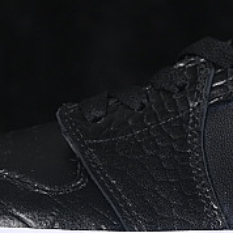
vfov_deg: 4.5
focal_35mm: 386
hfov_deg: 4.5
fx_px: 2939
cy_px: 29
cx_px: 281
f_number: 6.3
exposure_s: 1/60
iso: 160
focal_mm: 50
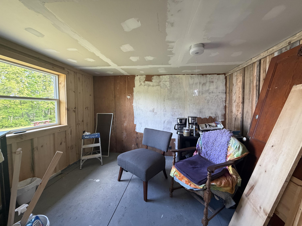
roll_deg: -0.1
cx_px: 151
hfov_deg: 102.1
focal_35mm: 14
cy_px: 113
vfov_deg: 85.7
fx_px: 122
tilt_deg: -3.1
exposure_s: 1/60
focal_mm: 2.22
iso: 320
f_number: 2.2
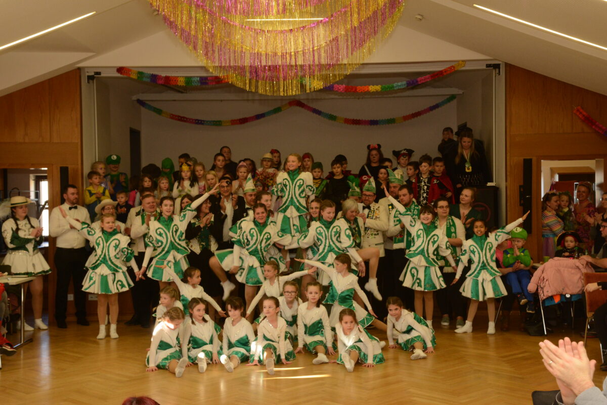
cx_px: 304
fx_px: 843
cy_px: 202
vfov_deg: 27.0
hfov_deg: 39.6
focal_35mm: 50
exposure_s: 1/60
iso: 2500
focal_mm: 50
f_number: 11
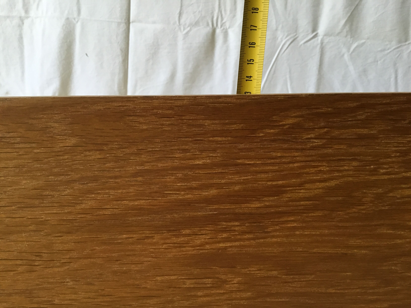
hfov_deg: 58.4
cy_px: 154
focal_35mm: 31
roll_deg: +0.1
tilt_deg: -12.8
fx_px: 368
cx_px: 206
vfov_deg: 45.4
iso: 64
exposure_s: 1/33
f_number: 2.4
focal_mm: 3.3
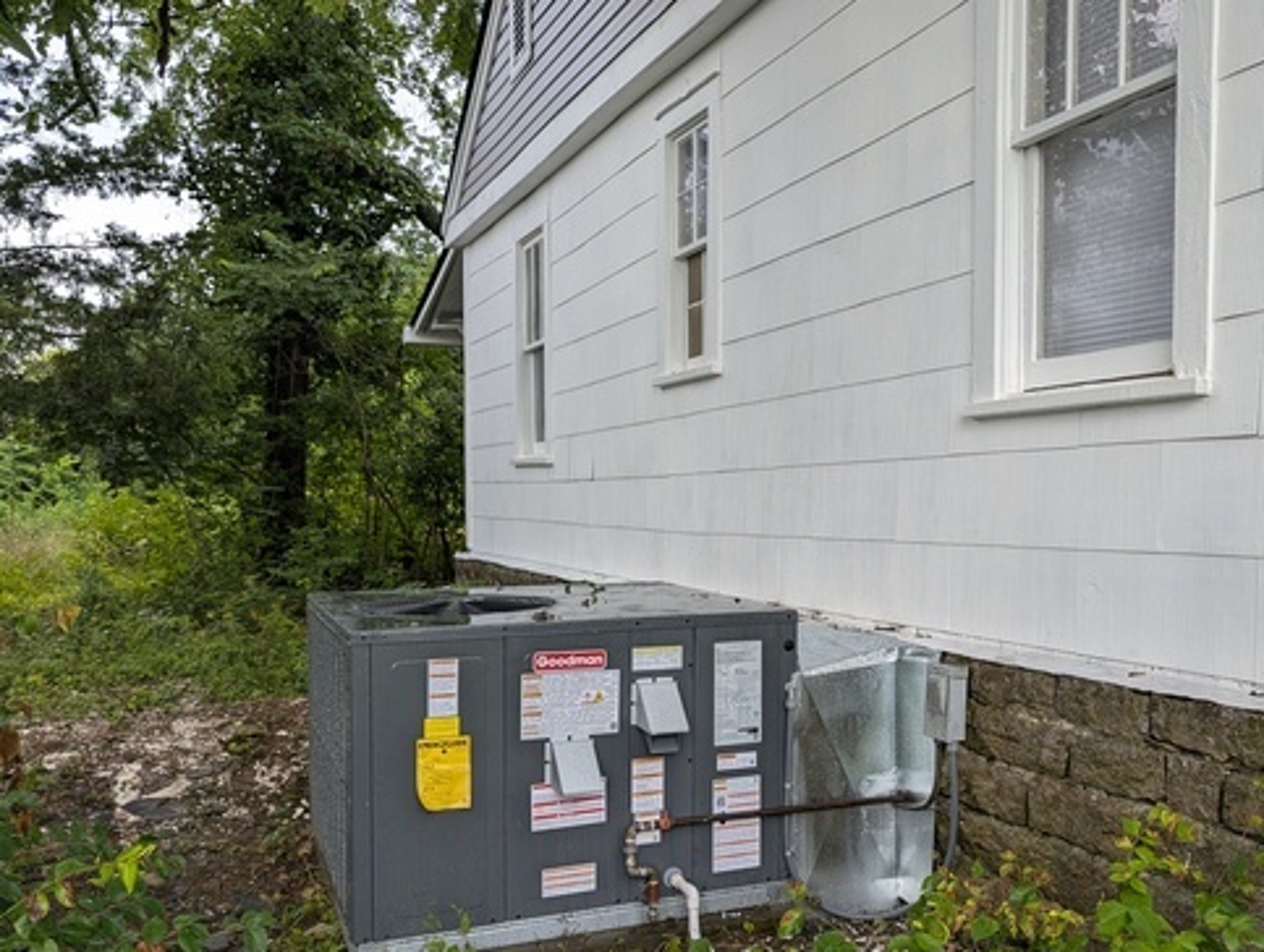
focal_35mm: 33
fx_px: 1207
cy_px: 531
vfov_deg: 43.0
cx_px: 759
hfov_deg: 54.9
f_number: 1.85
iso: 46
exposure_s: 1/394
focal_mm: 6.81
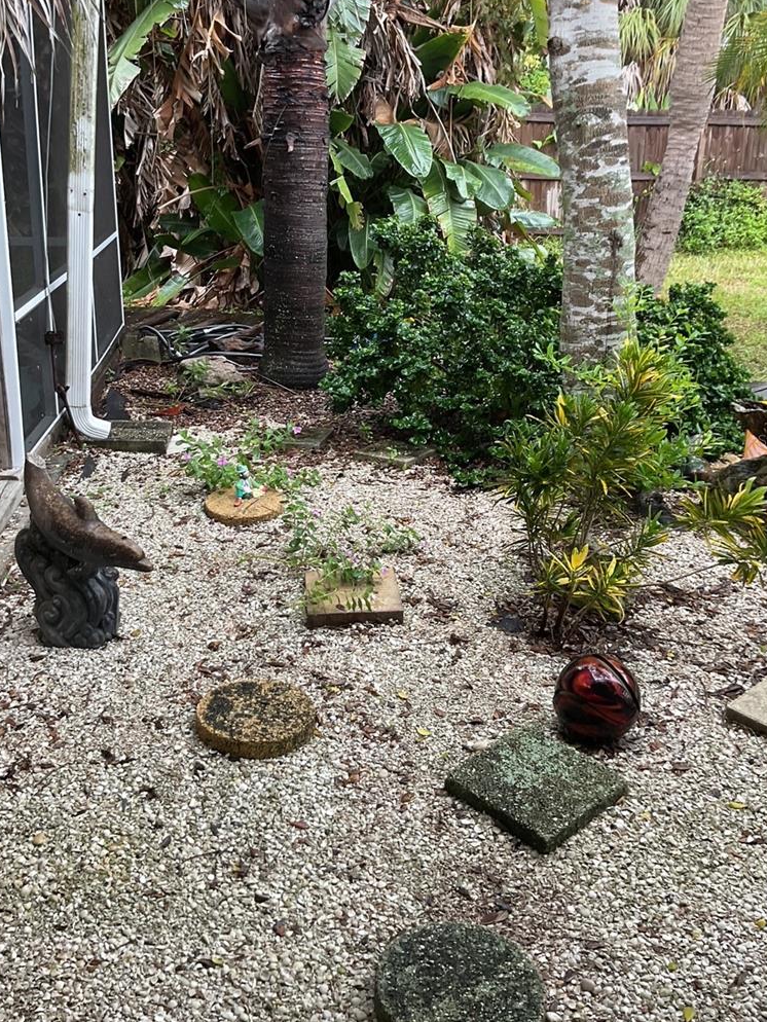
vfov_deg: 52.4
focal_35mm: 35
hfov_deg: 40.7
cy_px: 440
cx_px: 368
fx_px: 1034
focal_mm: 3
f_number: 1.8
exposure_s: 1/120
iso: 64
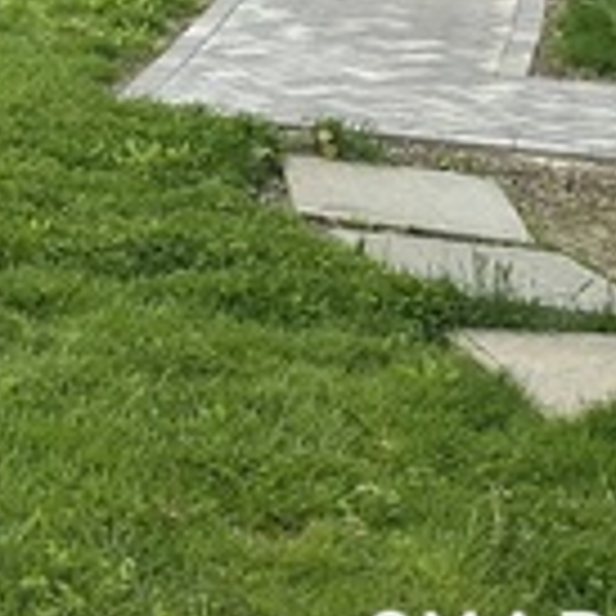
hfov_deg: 14.8
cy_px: -324
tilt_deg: +0.1
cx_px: -571
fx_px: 1993
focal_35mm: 99
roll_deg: +1.5
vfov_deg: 16.0
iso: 80
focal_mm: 6.86
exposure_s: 1/1131
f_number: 1.78
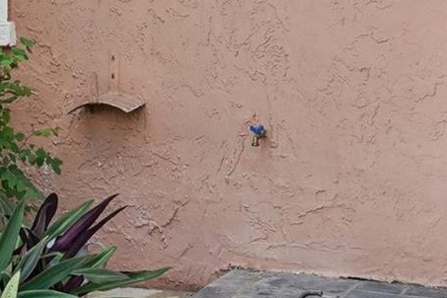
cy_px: -85
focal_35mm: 120
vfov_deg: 11.2
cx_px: 124
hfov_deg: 17.0
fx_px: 1490
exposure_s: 1/200
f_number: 8
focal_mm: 23
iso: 800
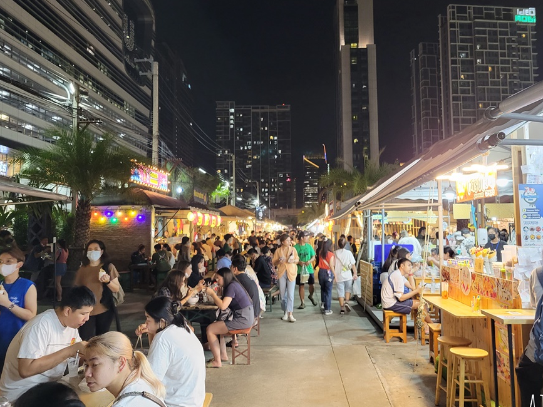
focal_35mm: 30
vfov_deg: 46.8
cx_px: 286
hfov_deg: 59.9
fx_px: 471
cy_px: 193
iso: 500
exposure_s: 1/50
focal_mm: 5.4
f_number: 1.8
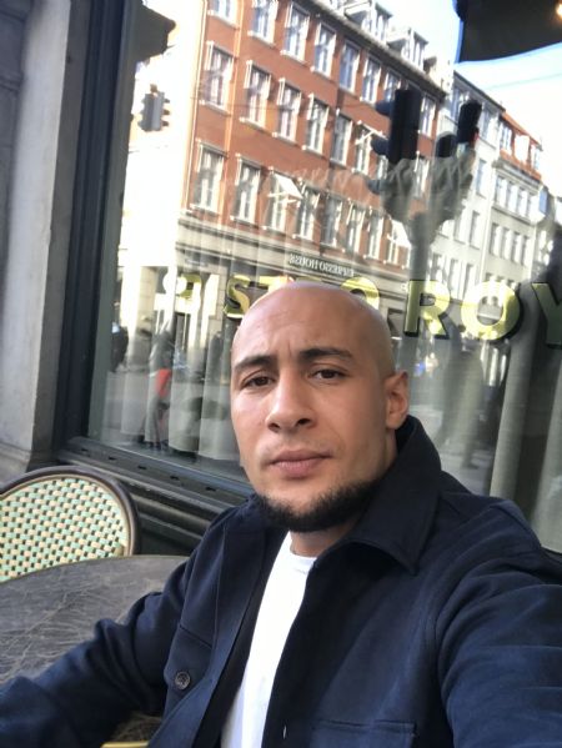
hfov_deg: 44.2
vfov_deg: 56.8
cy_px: 374
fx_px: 692
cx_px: 281
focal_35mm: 32
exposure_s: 1/33
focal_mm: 2.87
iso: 32
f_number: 2.2
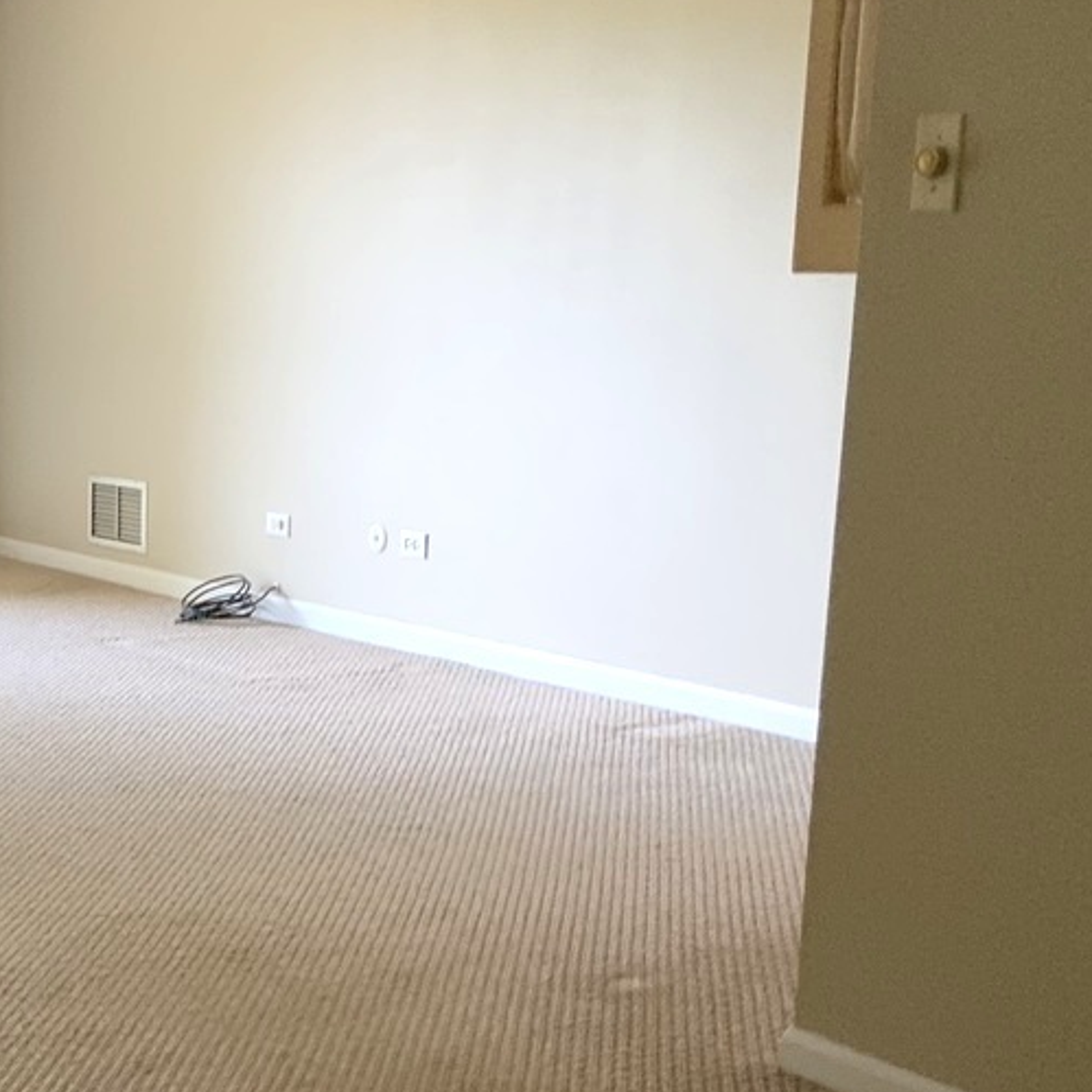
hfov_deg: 21.9
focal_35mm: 74
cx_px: -162
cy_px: 906
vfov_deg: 23.0
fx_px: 2641
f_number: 1.8
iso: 64
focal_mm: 3
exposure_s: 1/60
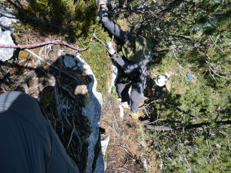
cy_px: 86
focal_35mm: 24
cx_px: 116
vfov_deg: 56.8
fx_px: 160
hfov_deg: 71.6
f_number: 3.3
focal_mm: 4.3
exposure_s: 1/500
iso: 80
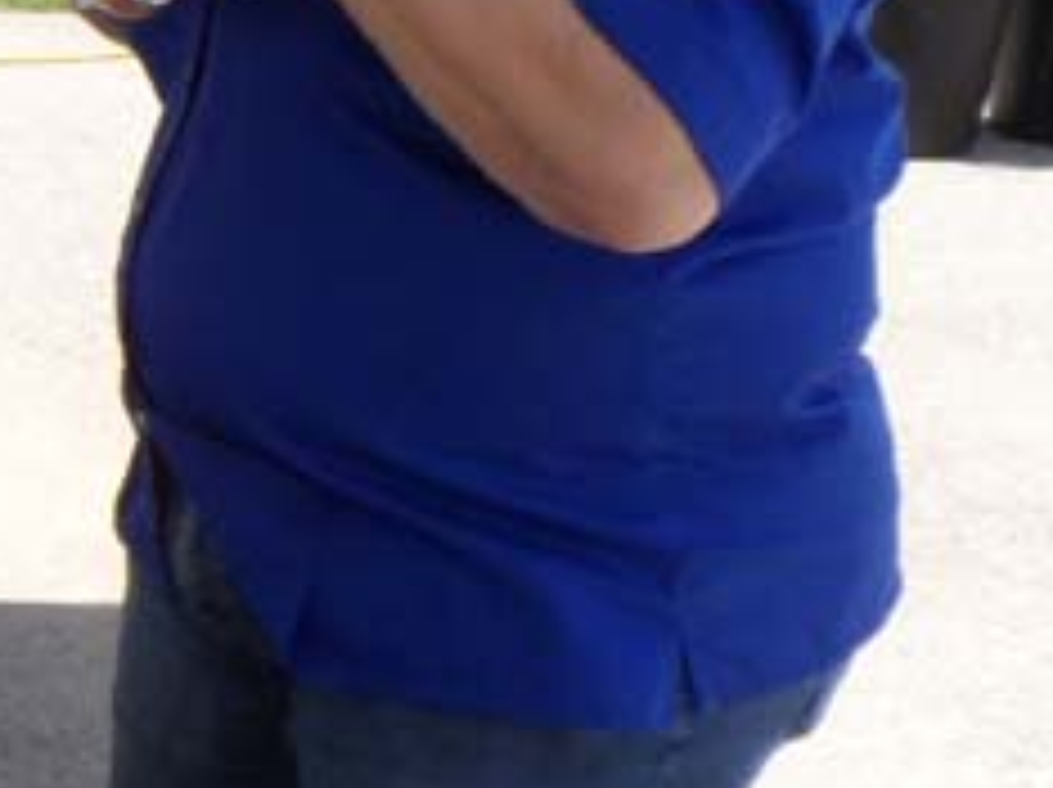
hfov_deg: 14.6
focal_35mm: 114
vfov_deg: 13.0
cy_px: 369
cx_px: -999
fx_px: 3464
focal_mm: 4.3
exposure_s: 1/250
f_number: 4.6
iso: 80
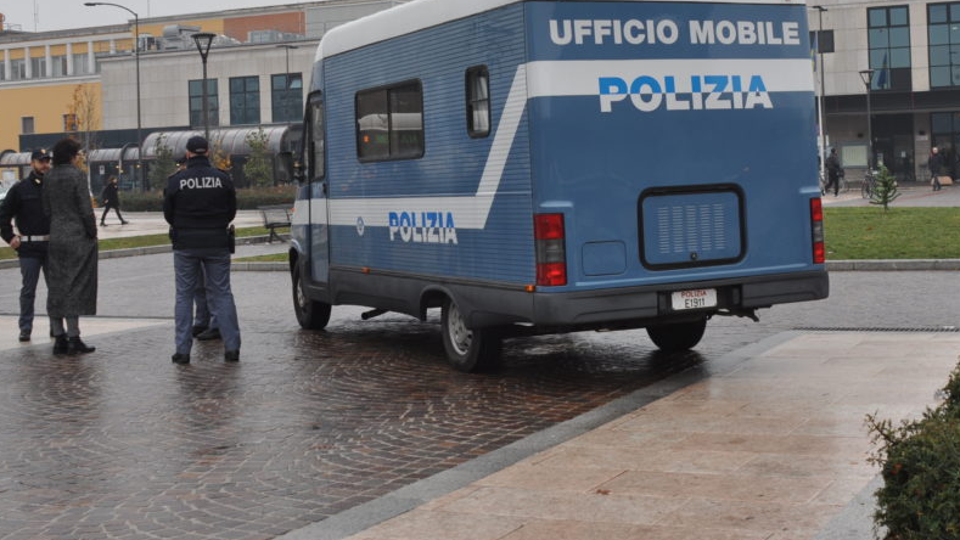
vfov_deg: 21.0
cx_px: 556
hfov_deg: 36.5
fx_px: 1451
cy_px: 154
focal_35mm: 57
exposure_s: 1/100
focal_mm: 28
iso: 200
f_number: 5
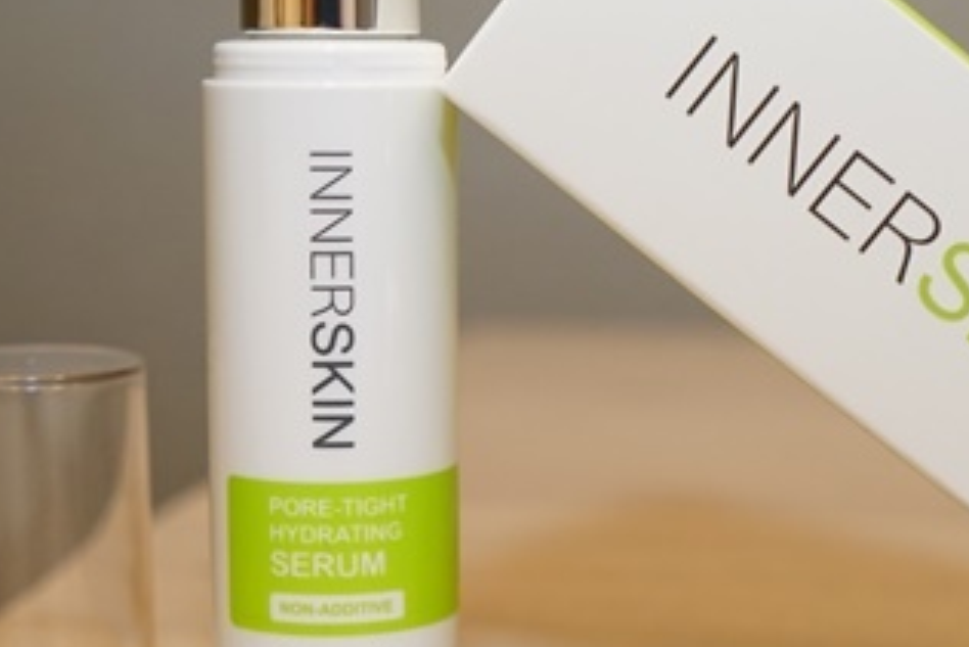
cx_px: 540
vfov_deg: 15.0
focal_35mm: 91
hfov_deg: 22.4
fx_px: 2450
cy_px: 369
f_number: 4.5
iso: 800
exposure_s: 1/60
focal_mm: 36
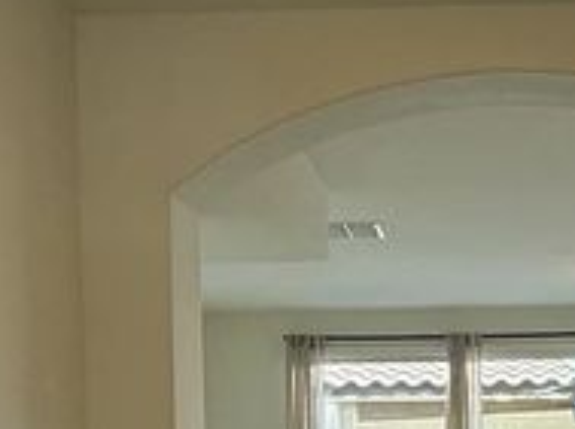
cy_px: 545
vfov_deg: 18.1
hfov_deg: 25.2
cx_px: 475
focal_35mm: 76
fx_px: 1260
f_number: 2.2
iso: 64
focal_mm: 2.22
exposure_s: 1/120
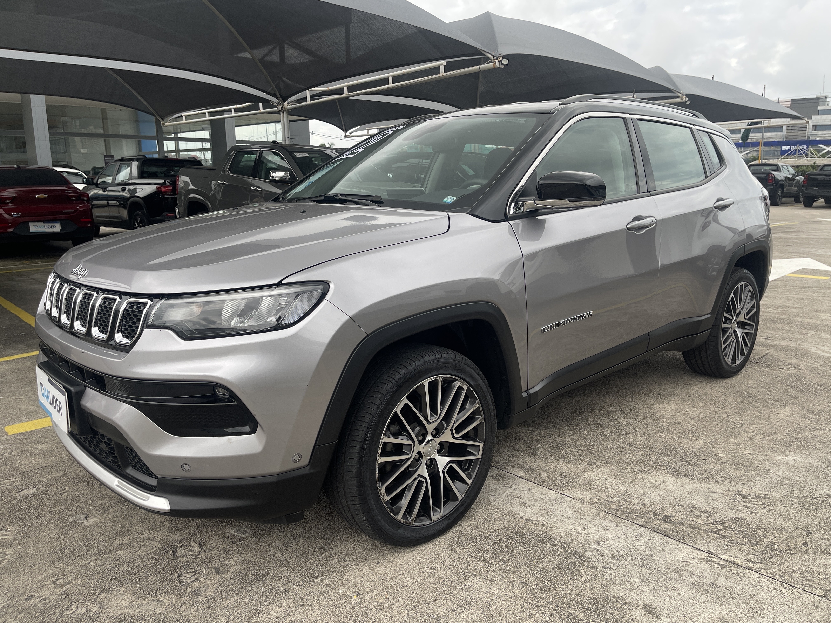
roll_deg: +0.1
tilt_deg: -12.1
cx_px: 416
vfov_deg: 54.9
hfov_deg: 69.4
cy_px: 312
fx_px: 600
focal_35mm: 25
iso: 32
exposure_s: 1/435
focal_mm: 5.1
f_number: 1.6
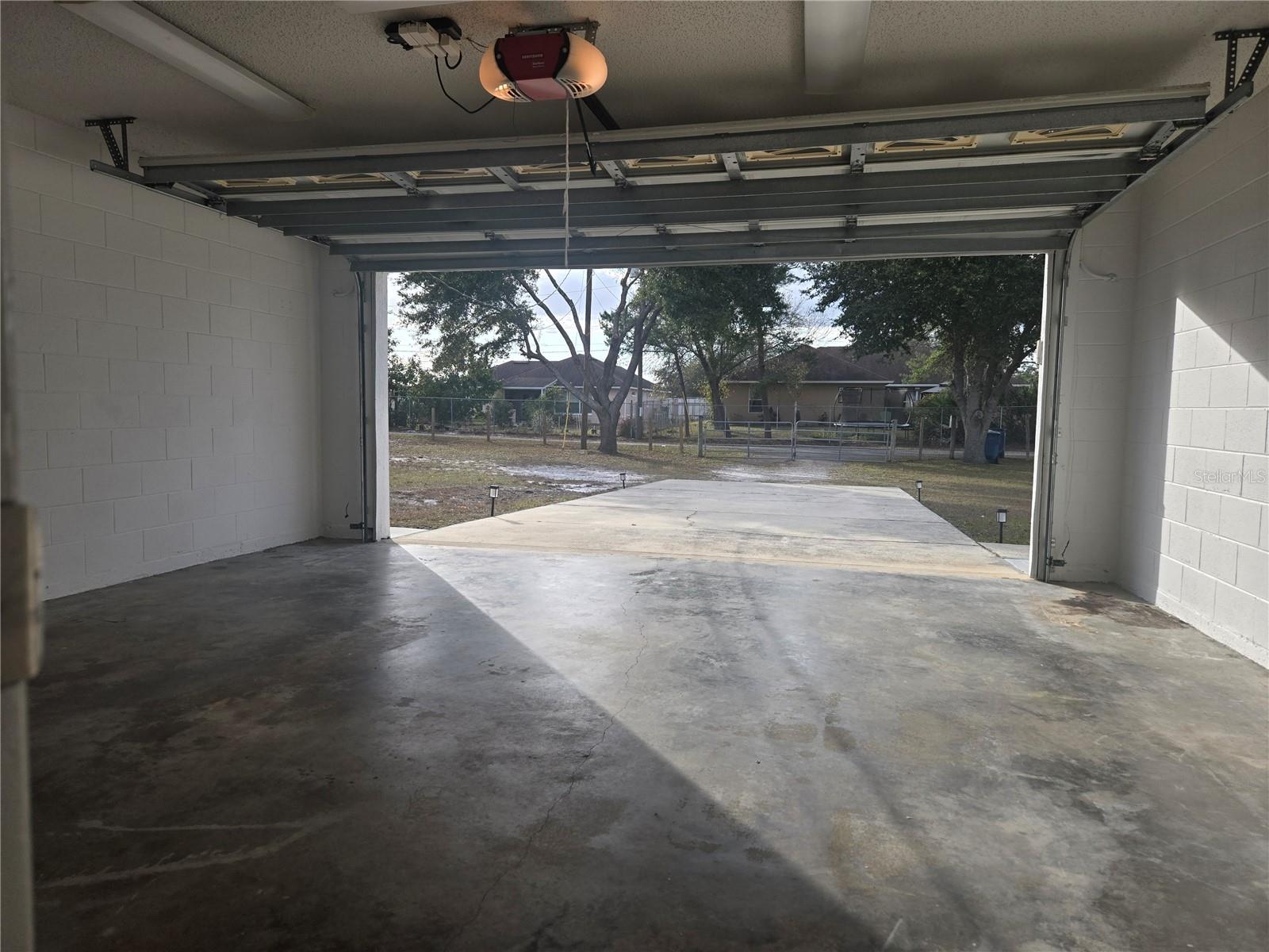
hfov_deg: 73.9
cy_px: 476
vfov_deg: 58.9
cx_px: 634
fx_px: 843
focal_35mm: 23
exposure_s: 1/1925
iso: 80
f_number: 1.8
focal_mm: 5.4
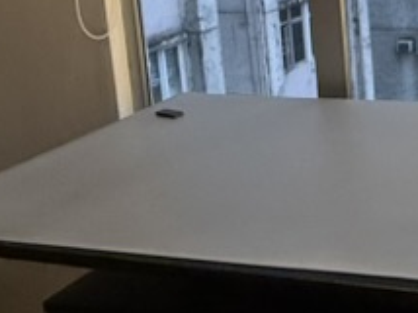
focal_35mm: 67
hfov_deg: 25.2
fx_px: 808
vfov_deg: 21.0
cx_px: 537
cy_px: -20
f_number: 2.2
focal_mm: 2.22
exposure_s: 1/74
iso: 320
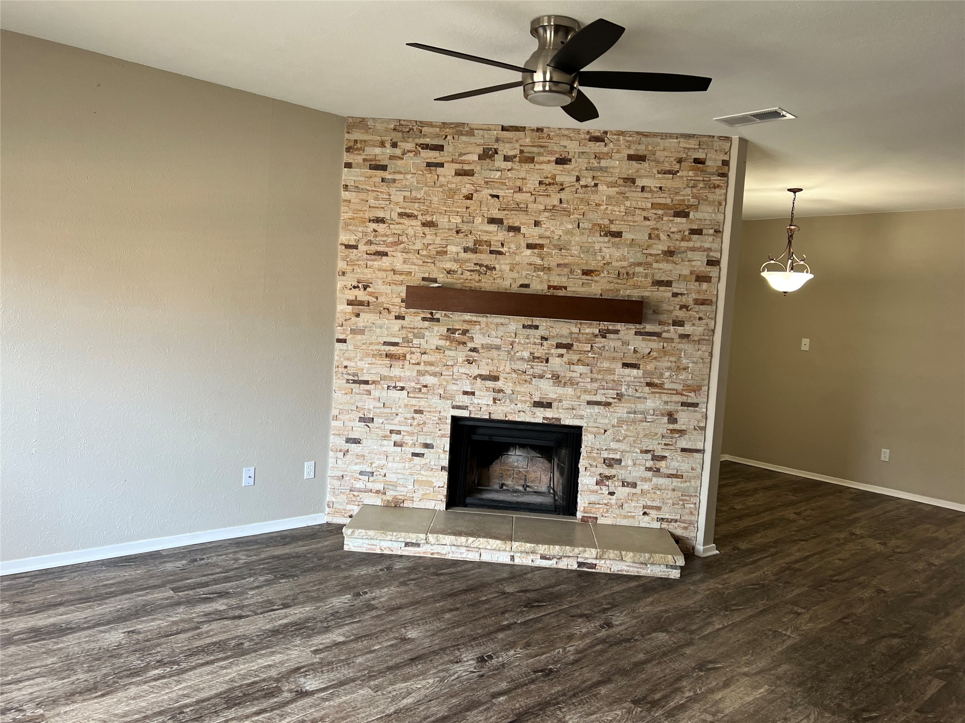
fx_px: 725
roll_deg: -3.4
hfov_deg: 67.3
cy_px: 362
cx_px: 482
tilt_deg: -5.0
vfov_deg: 53.1
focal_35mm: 26
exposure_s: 1/60
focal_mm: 5.7
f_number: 1.5
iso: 80
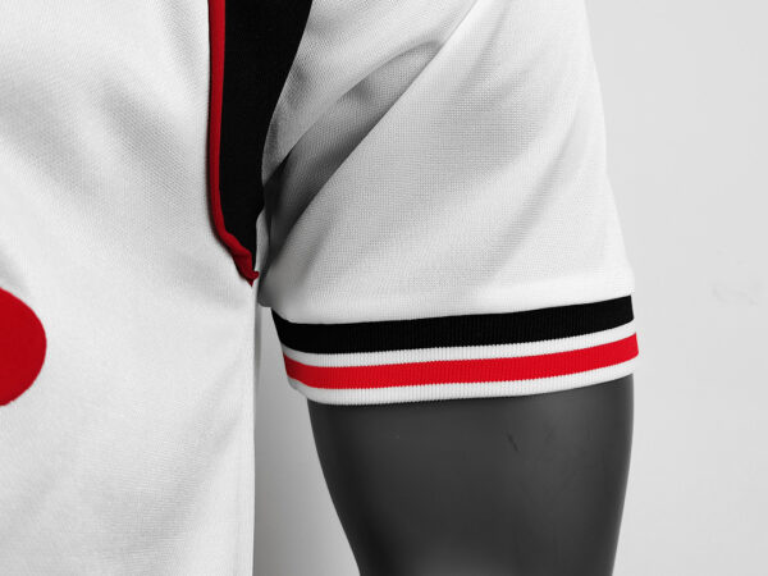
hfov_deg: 47.9
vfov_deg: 36.8
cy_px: 288
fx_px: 865
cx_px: 384
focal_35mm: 39
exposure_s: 1/60
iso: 160
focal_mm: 5.58
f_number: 1.8
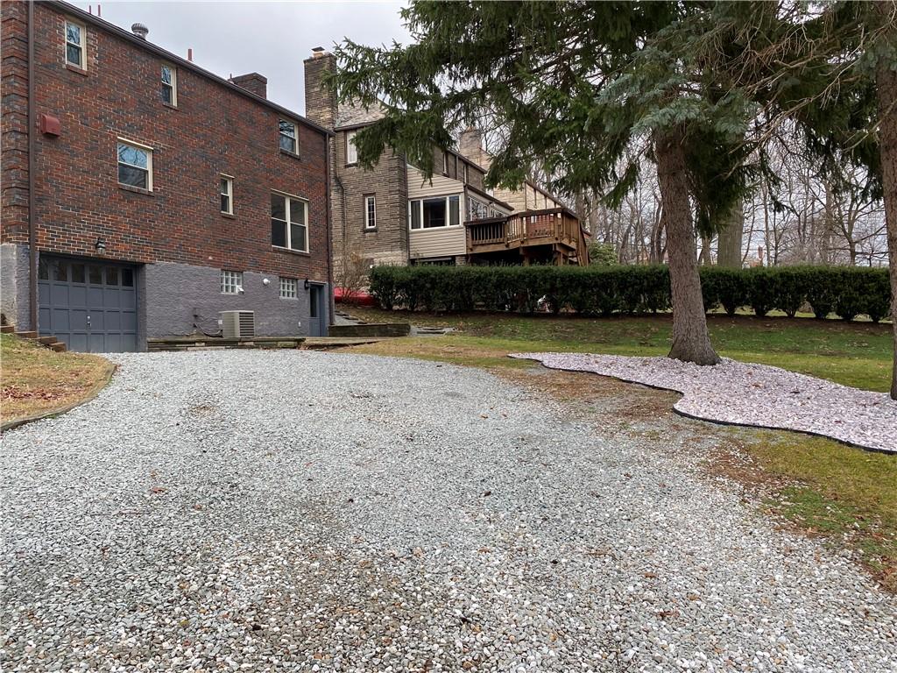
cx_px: 448
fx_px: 674
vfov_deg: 53.1
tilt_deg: +1.2
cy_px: 336
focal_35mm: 26
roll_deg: +1.7
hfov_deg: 67.3
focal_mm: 4.25
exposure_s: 1/351
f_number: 1.8
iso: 32
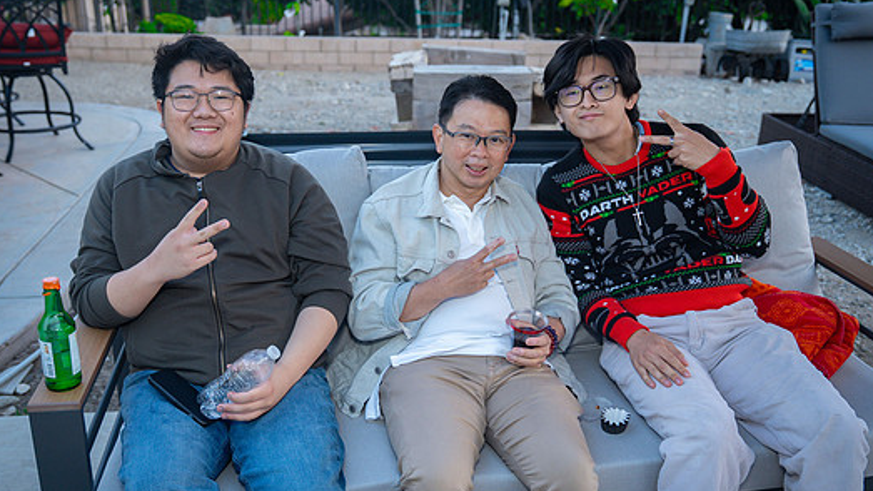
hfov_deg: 55.3
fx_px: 833
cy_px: 246
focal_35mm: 36
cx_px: 434
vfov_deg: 32.8
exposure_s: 1/160
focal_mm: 31
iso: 640
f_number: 2.8
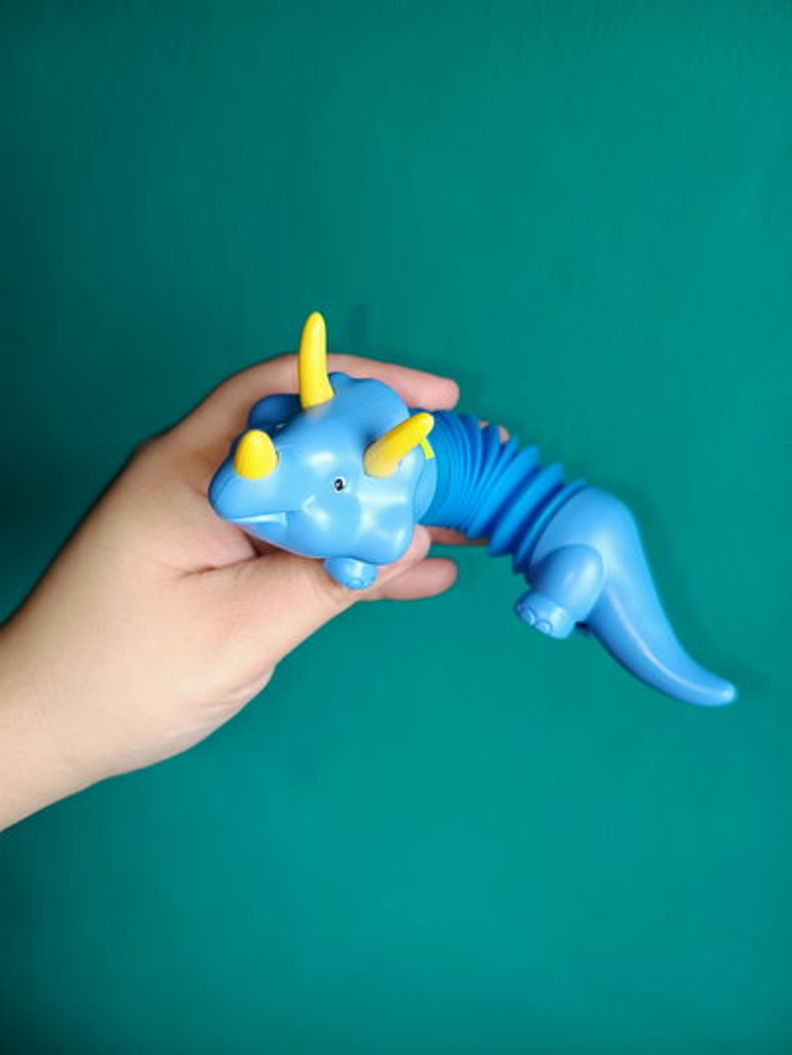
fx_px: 732
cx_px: 396
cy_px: 528
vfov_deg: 71.6
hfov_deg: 56.8
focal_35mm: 24
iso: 839
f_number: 1.4
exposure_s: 1/100
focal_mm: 5.89
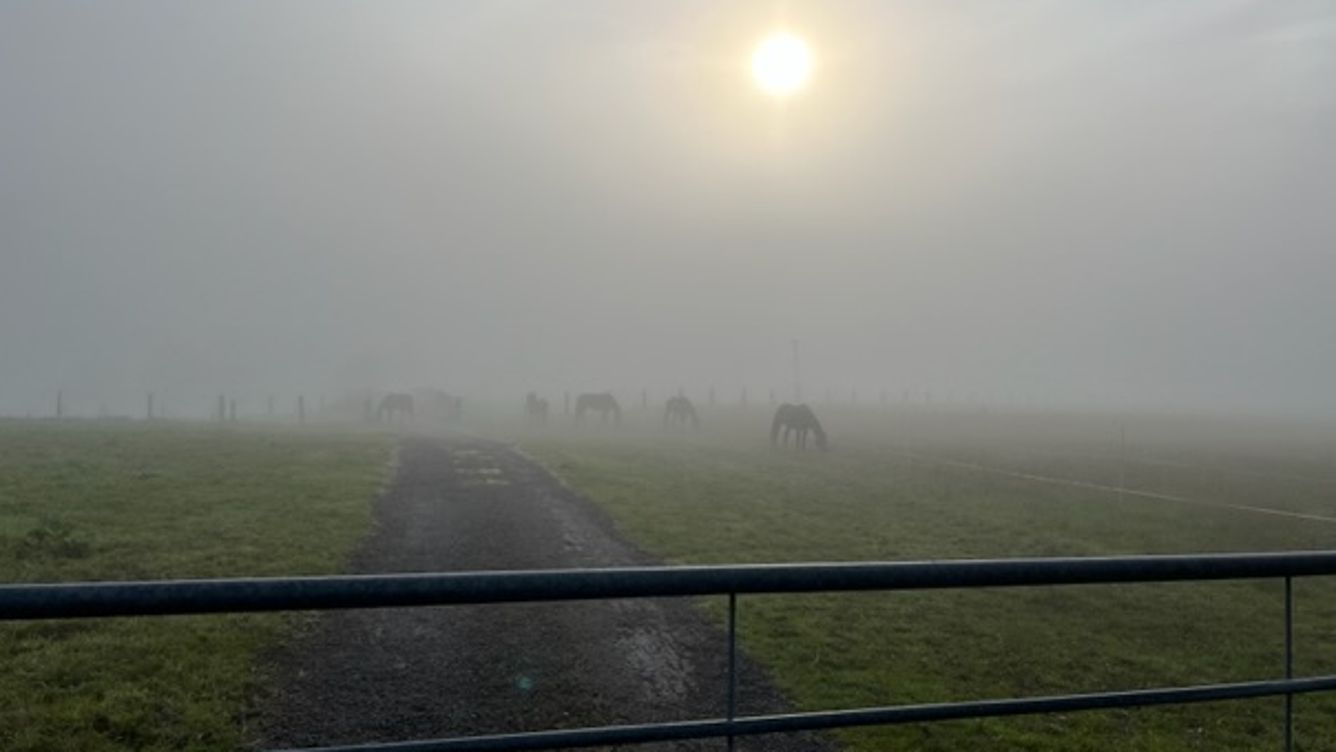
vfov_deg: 39.0
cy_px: 361
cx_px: 646
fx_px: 1063
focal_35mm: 30
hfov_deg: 64.3
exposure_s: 1/8403
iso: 50
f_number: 1.6
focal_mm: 5.1
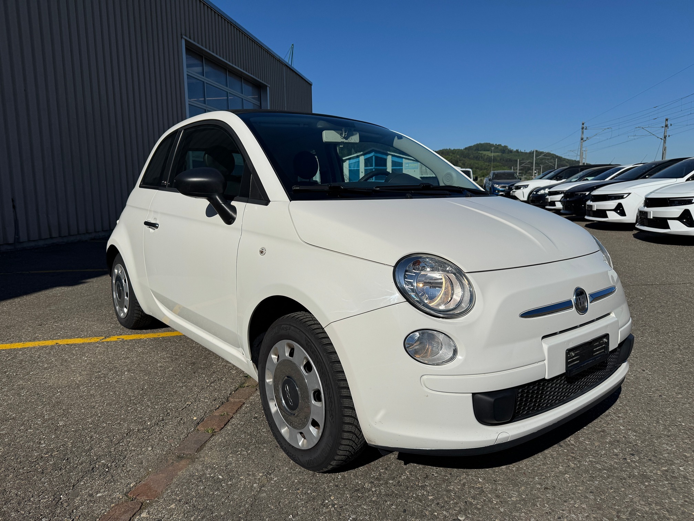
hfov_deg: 71.6
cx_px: 347
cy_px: 260
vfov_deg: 56.8
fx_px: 481
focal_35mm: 24
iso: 64
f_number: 1.78
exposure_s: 1/12346
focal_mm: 6.76
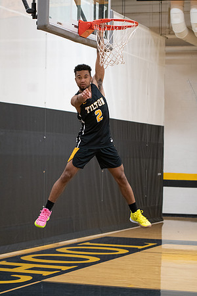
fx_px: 862
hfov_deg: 13.0
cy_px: 148
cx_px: 98
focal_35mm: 105
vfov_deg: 19.5
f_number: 2.8
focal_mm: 70
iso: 2000
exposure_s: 1/200
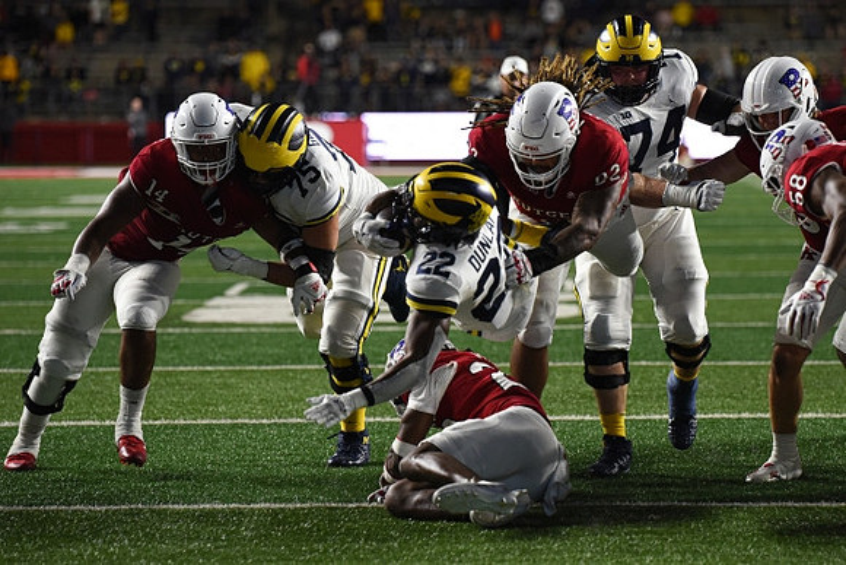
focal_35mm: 145
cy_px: 282
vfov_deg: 9.5
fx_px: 3408
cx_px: 423
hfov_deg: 14.2
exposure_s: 1/1000
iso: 1600
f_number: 2.8
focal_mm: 145
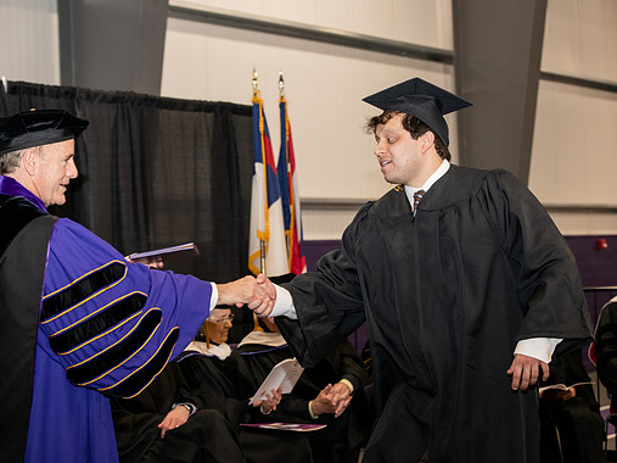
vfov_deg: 19.1
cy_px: 235
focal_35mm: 77
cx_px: 276
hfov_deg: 25.3
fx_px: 1372
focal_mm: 70
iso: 2000
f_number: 5
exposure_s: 1/200
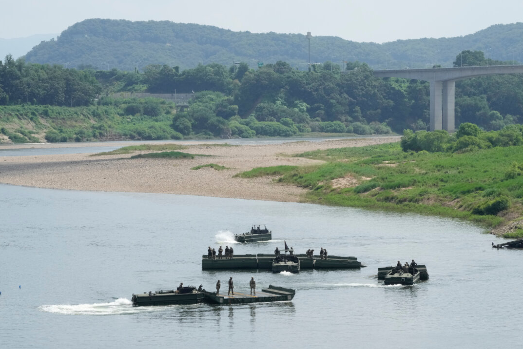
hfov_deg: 12.4
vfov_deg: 8.3
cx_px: 263
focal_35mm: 165
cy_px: 174
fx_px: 2398
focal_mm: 164
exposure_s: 1/500
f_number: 29
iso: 2000
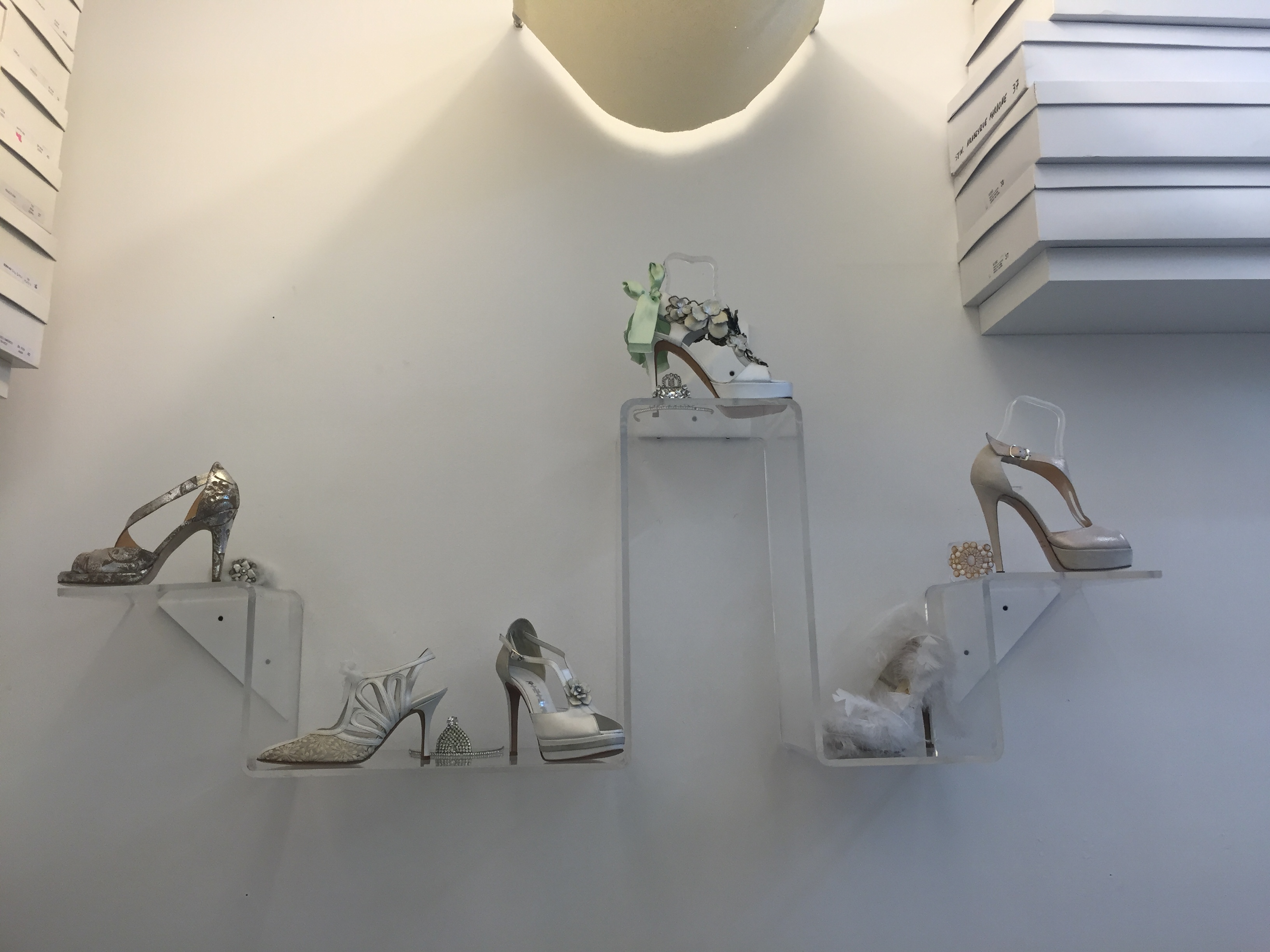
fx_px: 1064
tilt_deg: +8.4
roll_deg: +0.0
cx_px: 635
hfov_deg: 61.7
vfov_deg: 48.2
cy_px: 476
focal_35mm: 29
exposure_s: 1/33
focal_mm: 4.15
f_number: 2.2
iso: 32
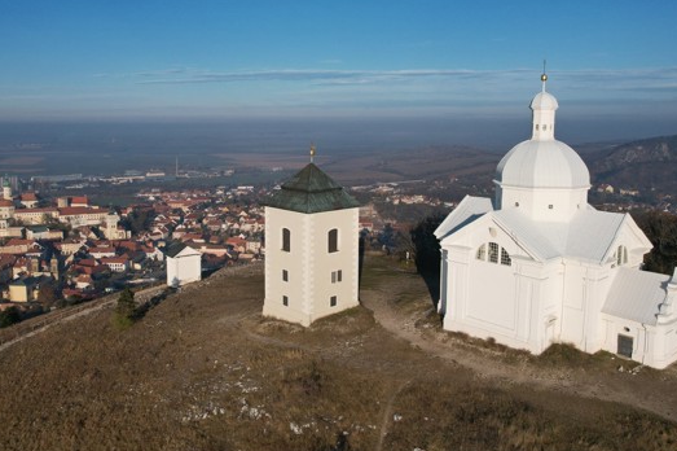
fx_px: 545
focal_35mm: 29
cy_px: 181
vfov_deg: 44.7
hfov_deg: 63.5
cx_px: 302
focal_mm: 8.38
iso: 140
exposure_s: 1/4000
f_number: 2.8
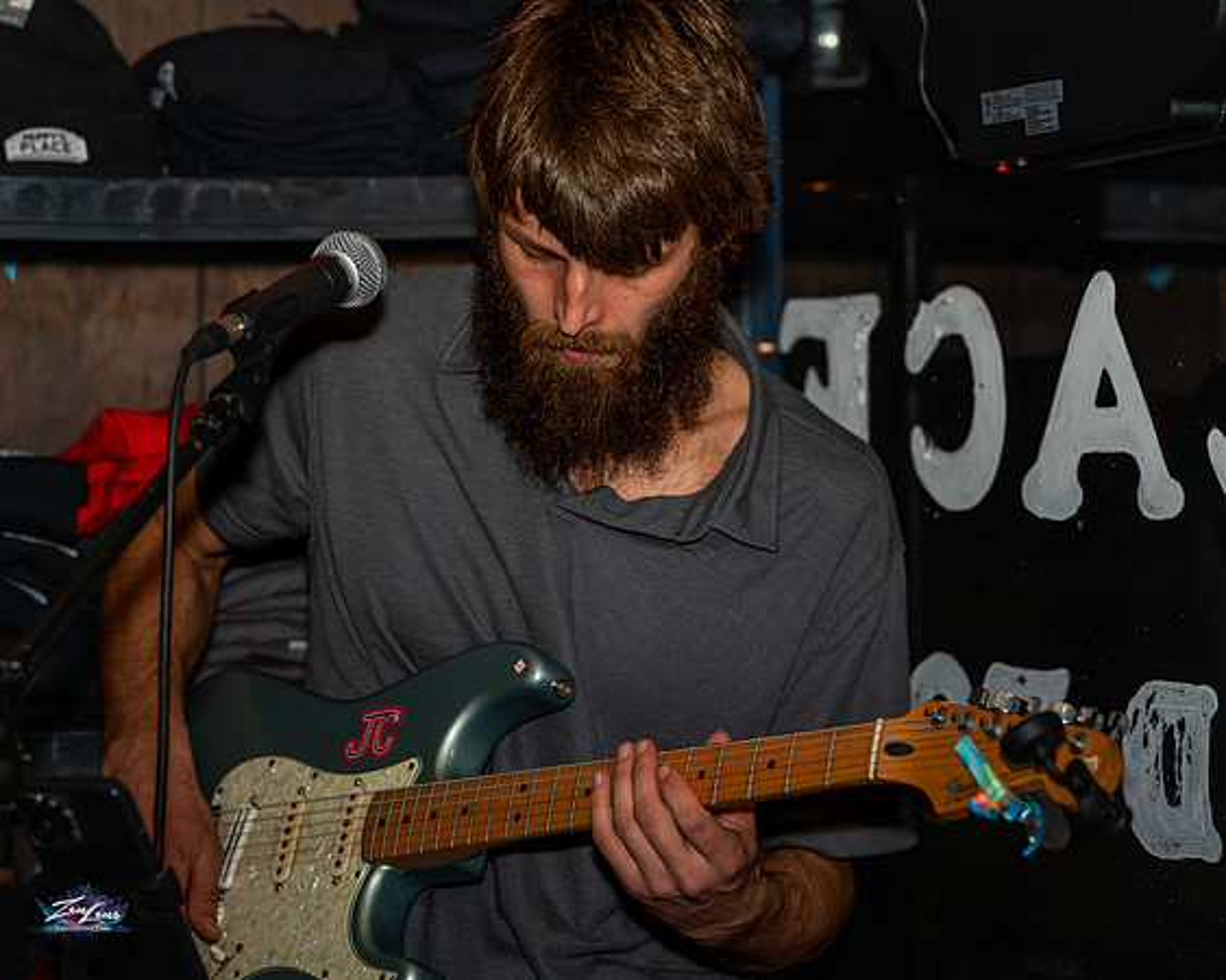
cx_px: 617
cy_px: 585
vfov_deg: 14.0
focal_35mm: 110
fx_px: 3992
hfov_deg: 17.5
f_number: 2.8
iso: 125
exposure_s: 1/400
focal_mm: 80
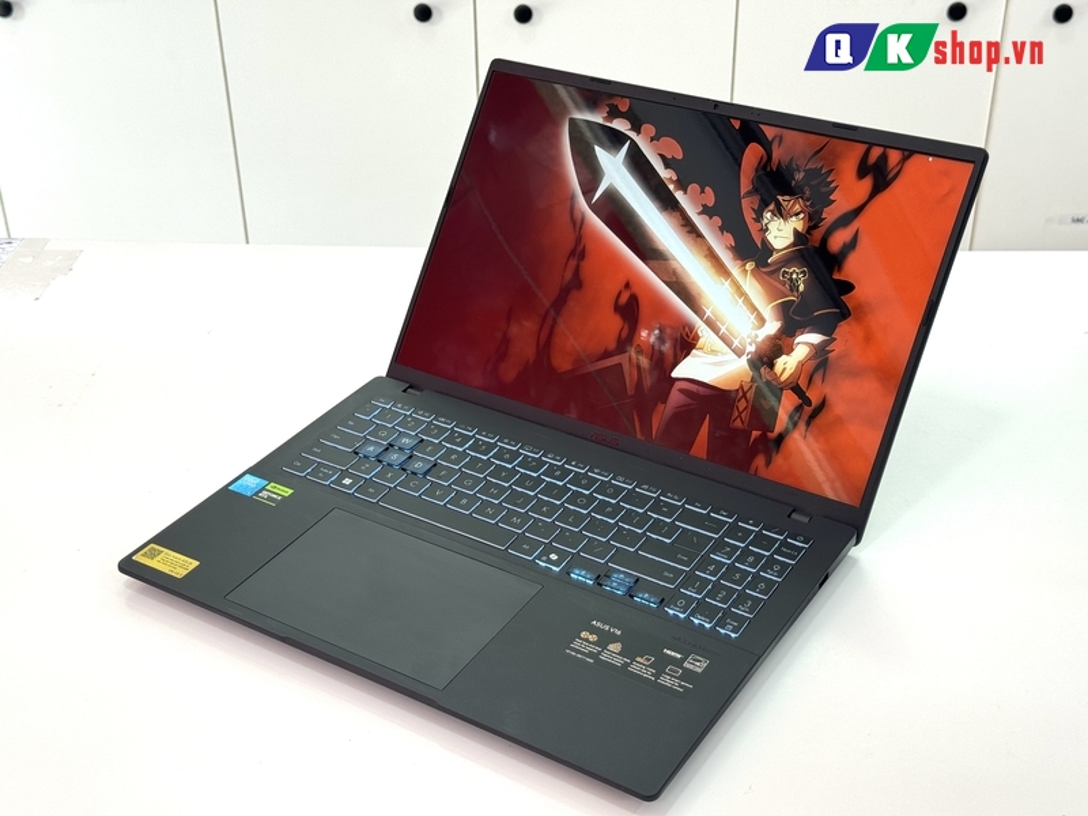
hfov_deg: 39.7
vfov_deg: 30.3
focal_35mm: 48
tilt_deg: -32.0
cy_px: 408
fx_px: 1509
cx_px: 544
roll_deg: +1.5
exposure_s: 1/100
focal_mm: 6.76
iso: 50
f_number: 1.78
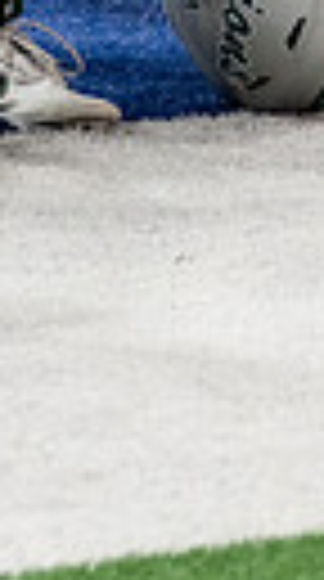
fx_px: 8404
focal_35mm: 547
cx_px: 937
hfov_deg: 2.2
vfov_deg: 3.9
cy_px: -419
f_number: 2
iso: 800
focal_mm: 50
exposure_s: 1/400
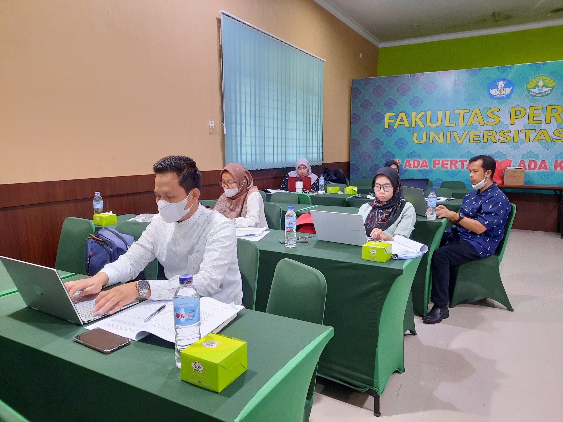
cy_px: 211
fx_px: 407
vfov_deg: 54.9
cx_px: 282
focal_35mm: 25
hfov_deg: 69.4
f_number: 2
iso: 640
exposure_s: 1/25
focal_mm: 4.6
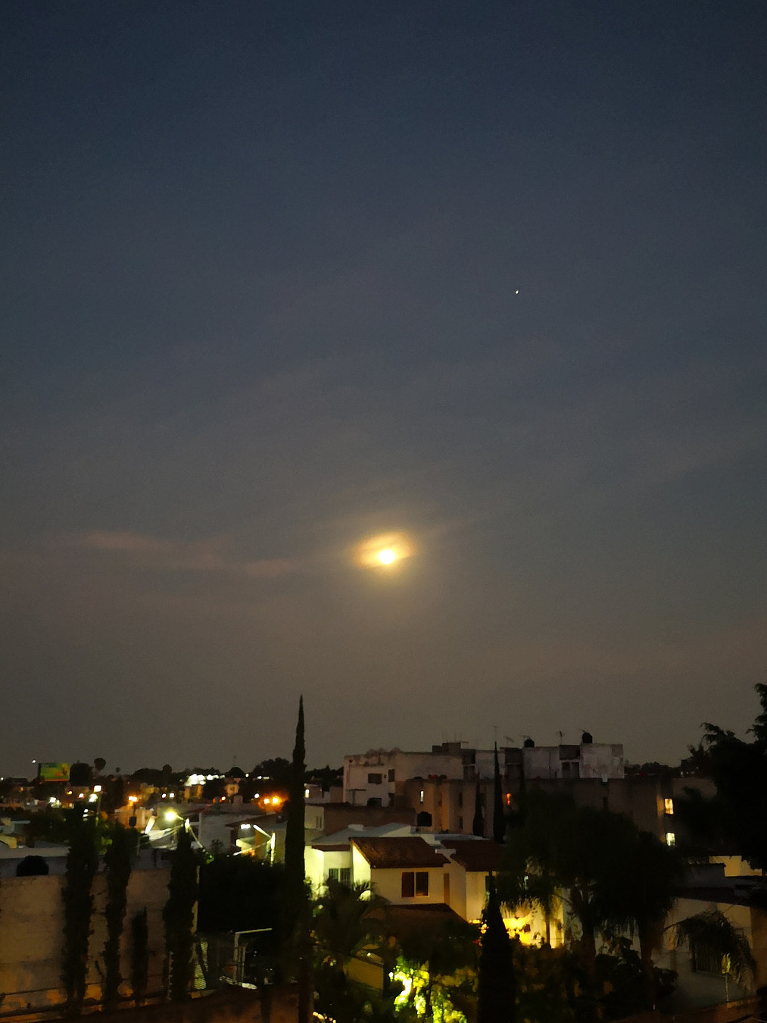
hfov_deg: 44.2
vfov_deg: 56.6
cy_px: 575
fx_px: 945
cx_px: 379
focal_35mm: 32
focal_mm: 3.95
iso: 640
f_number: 1.8
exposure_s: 1/6
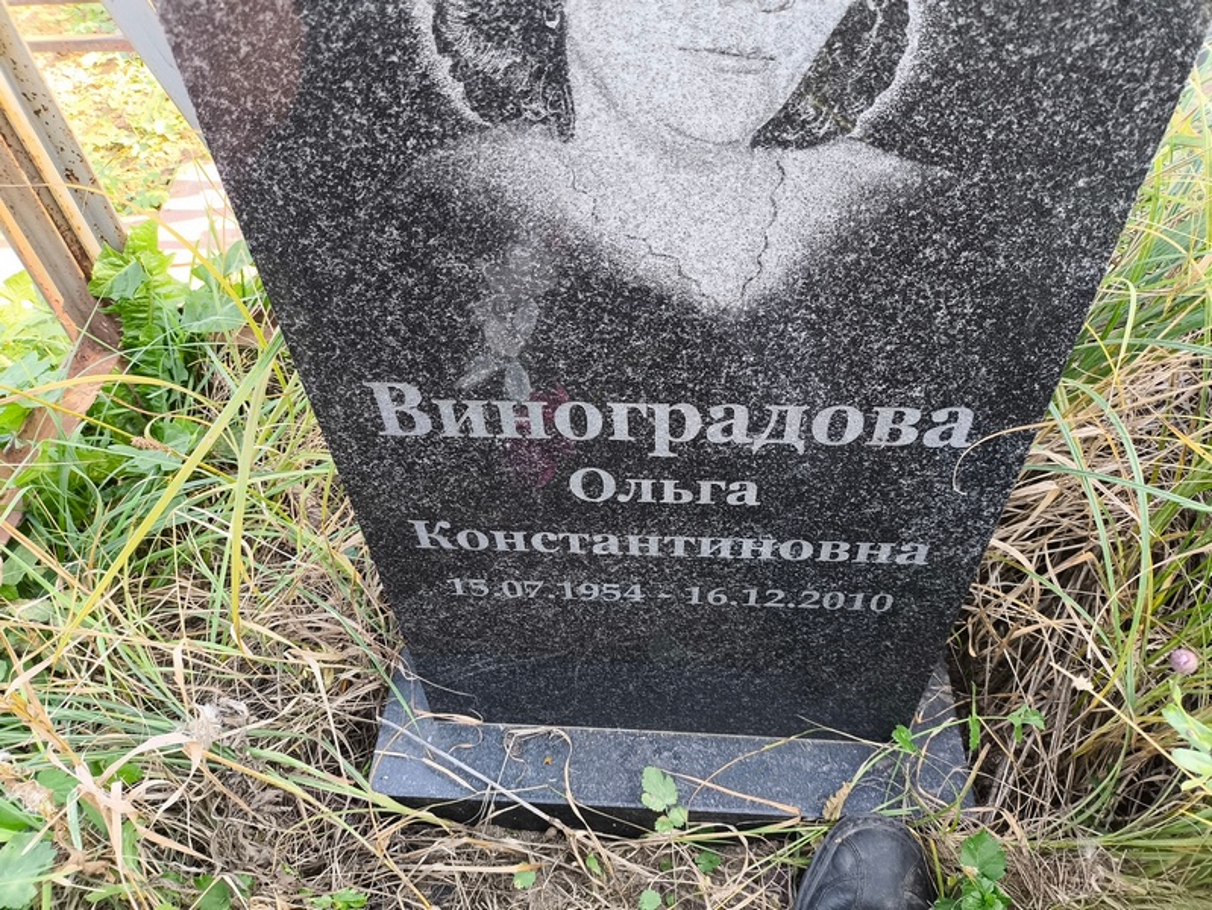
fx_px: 876
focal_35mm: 25
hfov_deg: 69.4
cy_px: 455
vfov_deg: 54.9
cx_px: 606
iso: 100
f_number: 1.7
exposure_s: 1/100
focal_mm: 4.71
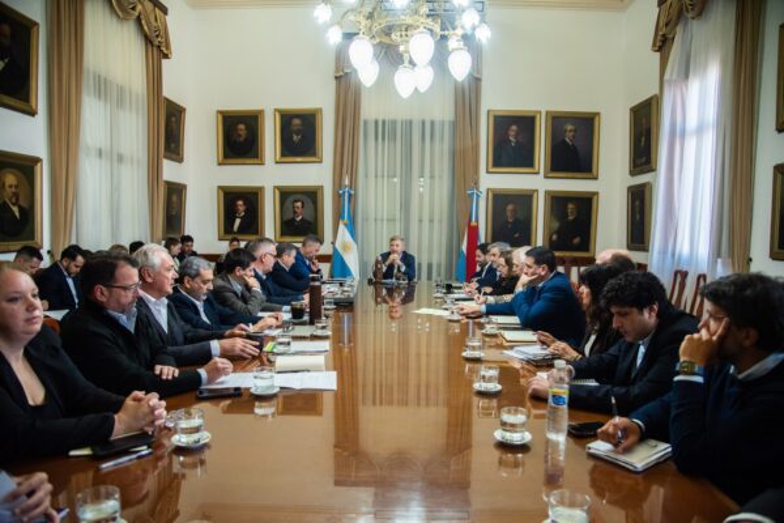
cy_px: 262
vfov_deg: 53.1
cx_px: 392
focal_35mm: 24
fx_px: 523
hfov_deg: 73.7
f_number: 4
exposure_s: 1/250
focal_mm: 24
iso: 1250
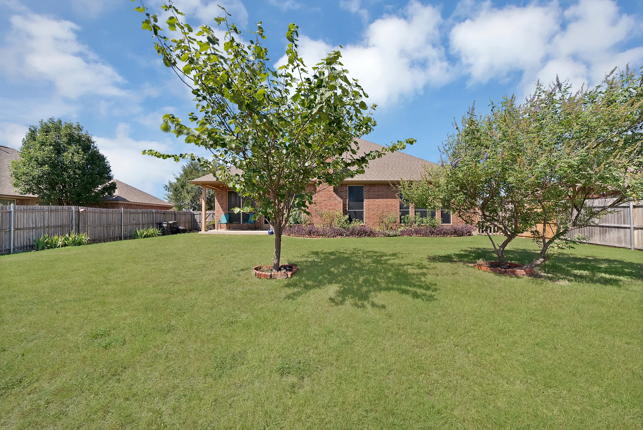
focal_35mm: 13
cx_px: 322
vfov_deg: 85.5
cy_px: 215
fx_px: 232
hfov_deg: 108.3
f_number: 9
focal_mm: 13
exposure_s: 1/200
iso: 640
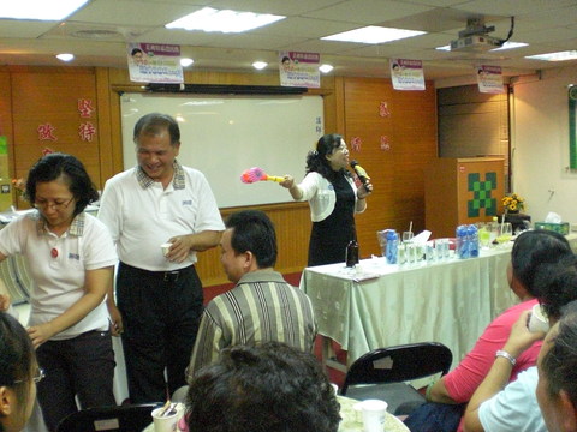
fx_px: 633
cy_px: 216
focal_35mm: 38
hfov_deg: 49.0
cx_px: 288
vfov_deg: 37.7
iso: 800
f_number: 3.1
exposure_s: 1/100
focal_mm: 6.3
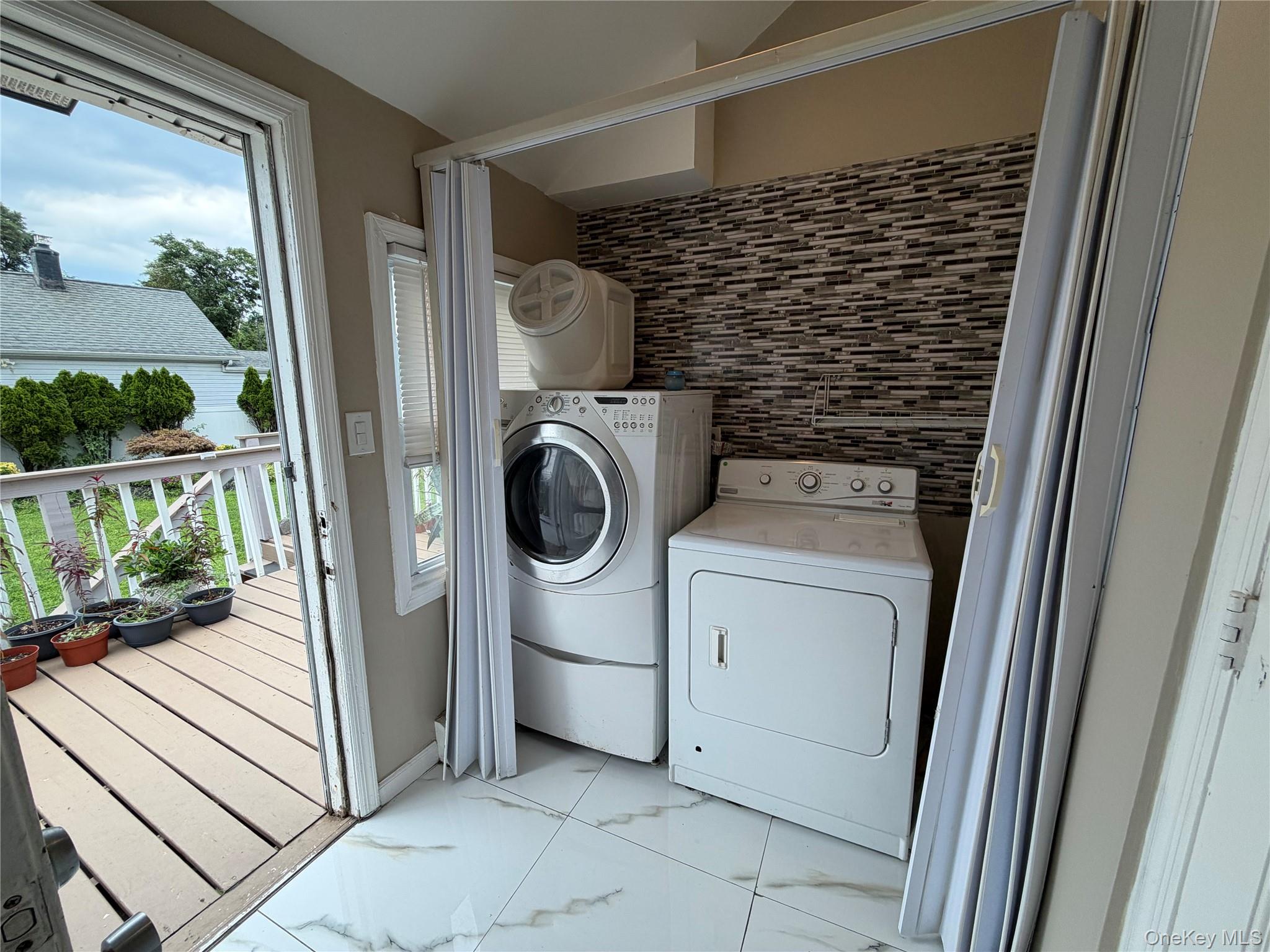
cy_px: 476
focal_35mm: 14
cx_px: 635
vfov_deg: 85.7
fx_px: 514
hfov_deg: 102.1
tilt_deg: -11.2
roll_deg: -0.1
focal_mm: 2.22
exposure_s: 1/120
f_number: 2.2
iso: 64
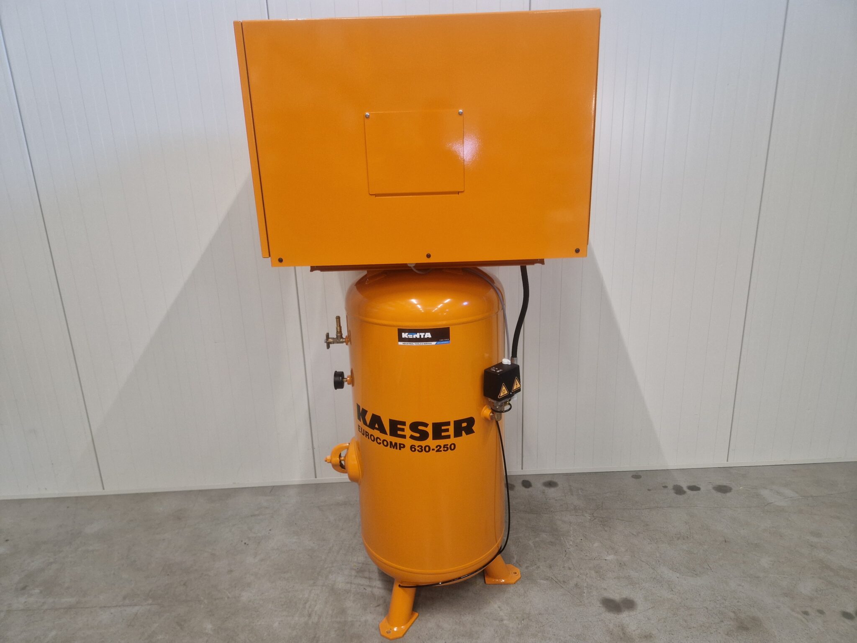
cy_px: 322
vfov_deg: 58.9
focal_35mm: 23
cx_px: 428
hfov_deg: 73.9
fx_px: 569
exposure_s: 1/100
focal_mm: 5.4
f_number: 1.8
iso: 50
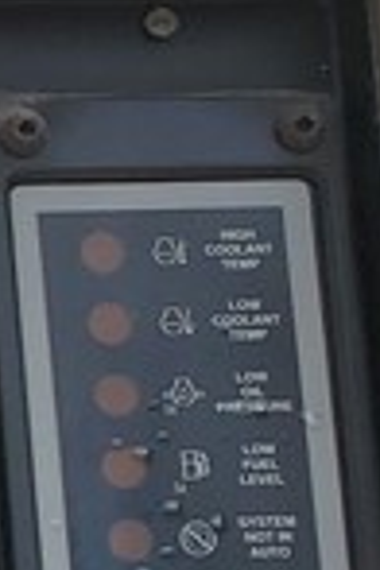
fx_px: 2976
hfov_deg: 6.0
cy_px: 613
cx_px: -1190
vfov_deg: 10.8
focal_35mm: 188
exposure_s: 1/699
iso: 50
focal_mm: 4.3
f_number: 2.4
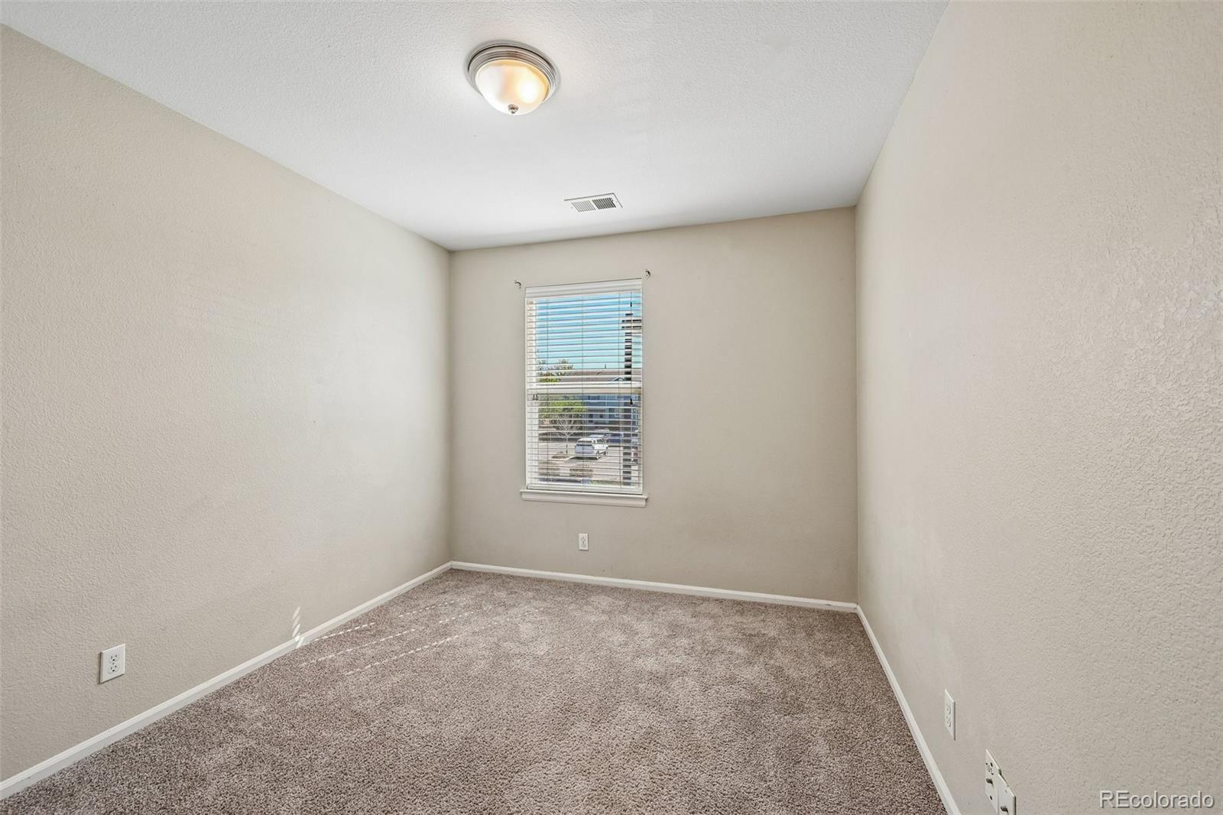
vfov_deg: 81.2
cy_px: 408
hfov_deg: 104.3
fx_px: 475
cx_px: 612
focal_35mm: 14
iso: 400
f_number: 10
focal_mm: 14
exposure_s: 1/60
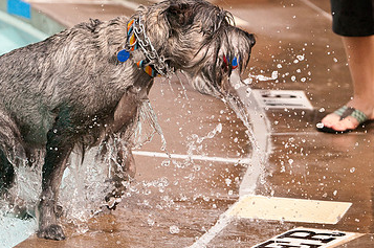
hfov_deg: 6.5
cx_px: 116
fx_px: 3289
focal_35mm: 317
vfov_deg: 4.3
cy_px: 133
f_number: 5.6
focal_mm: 130
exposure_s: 1/2500
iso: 320
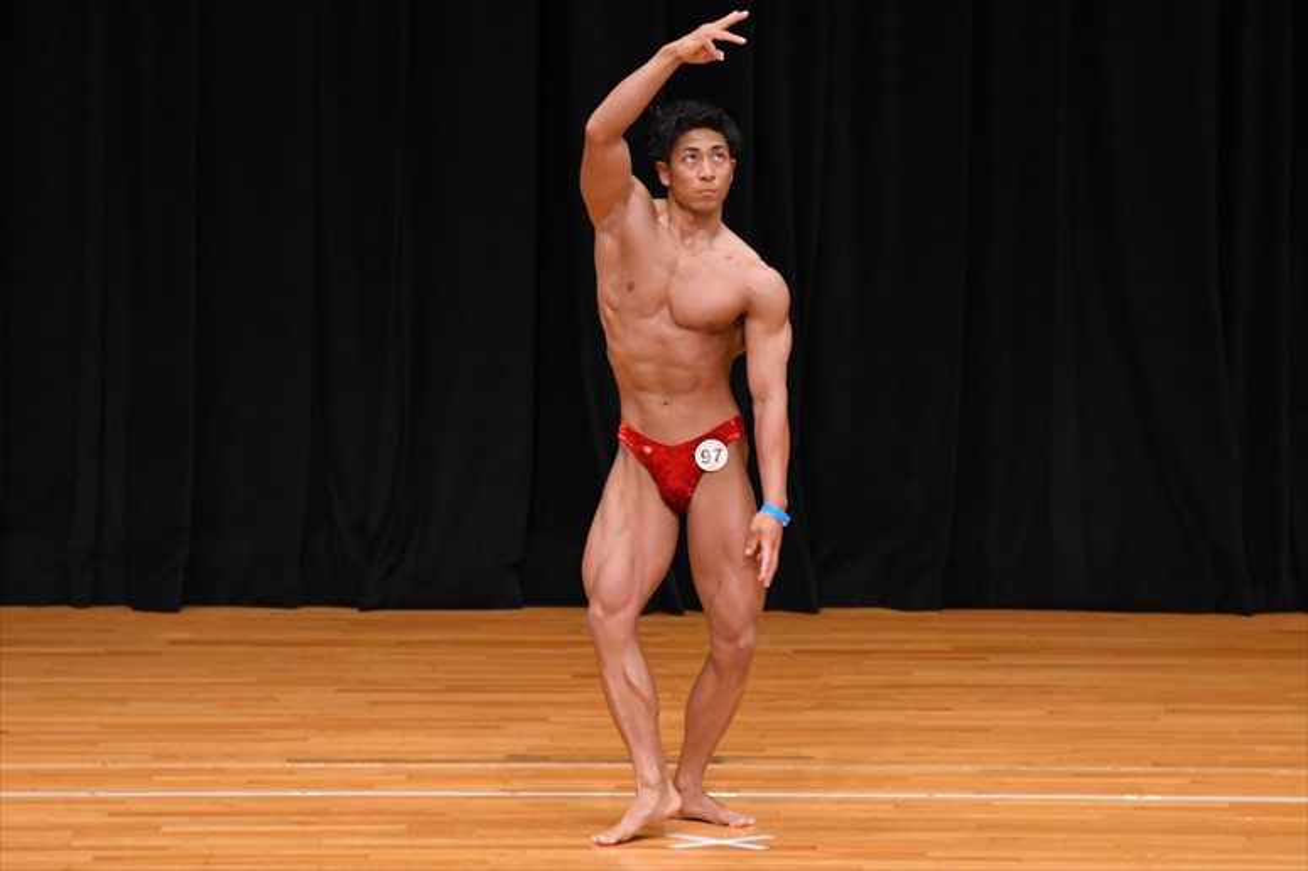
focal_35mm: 270
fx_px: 9805
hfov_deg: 7.6
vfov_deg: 5.1
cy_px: 436
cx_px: 654
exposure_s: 1/400
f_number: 5.6
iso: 3200
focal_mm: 180
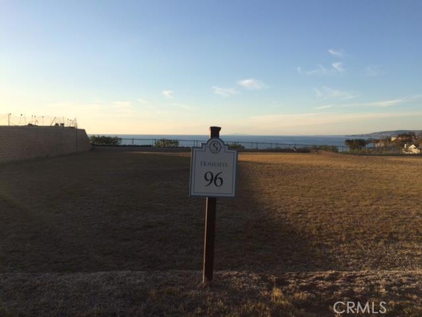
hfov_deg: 61.7
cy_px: 158
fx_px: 354
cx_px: 211
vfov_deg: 48.2
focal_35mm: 29
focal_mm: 4.15
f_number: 2.2
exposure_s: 1/1520
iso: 32
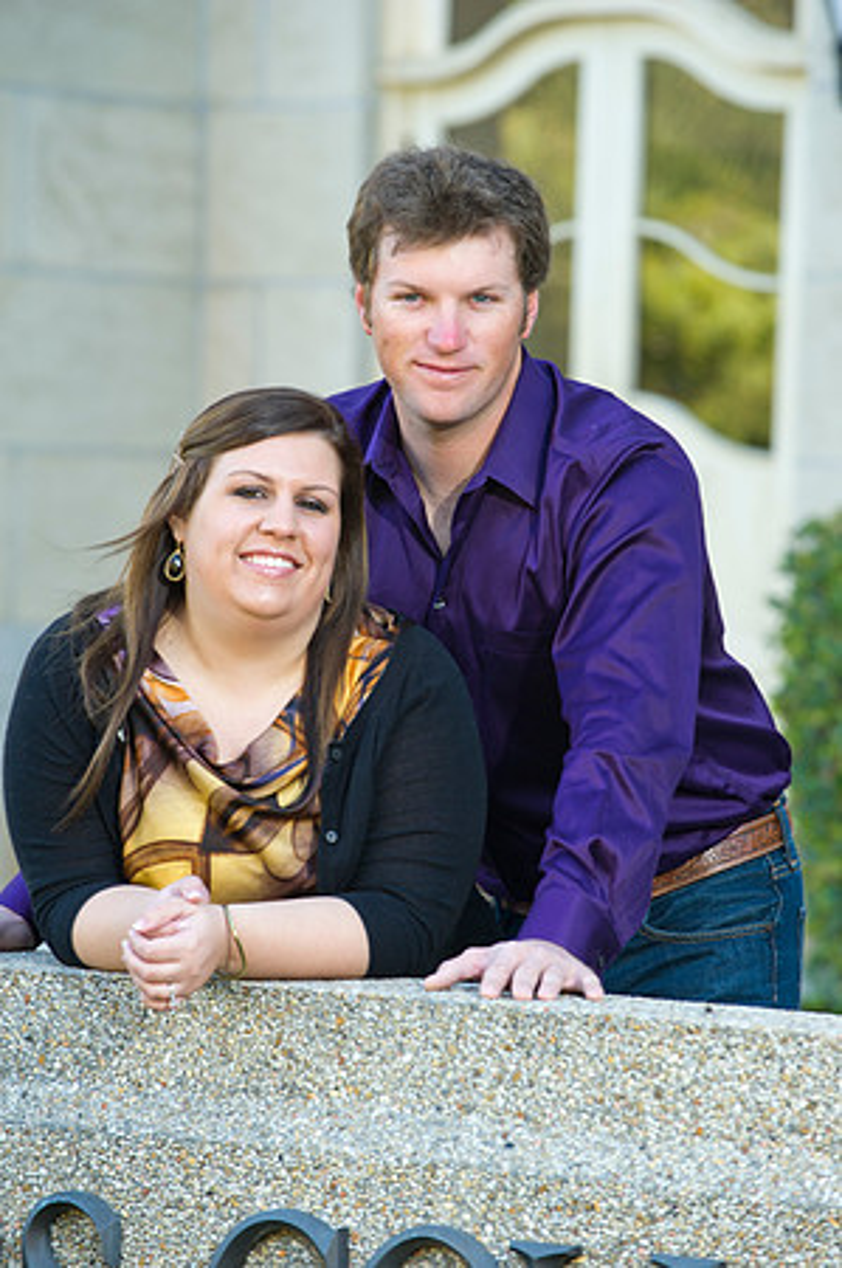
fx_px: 7032
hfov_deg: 6.9
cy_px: 634
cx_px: 421
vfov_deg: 10.3
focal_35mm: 200
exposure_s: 1/60
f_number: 5.6
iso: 400
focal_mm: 200
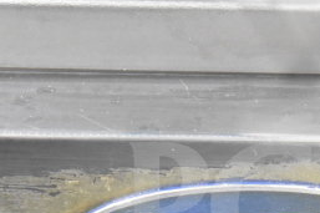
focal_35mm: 196
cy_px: 241
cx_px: 240
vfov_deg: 7.0
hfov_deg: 10.5
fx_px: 1743
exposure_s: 1/100
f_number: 5.6
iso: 6400
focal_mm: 55
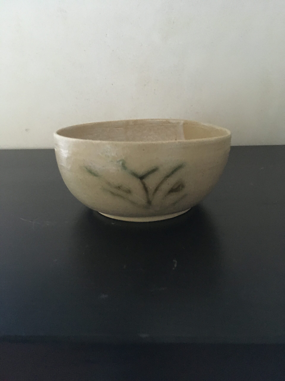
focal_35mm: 29
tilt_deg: -19.9
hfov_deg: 48.2
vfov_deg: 61.7
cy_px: 190
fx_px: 318
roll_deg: +1.2
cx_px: 142
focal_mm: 4.15
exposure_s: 1/17
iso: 500
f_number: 2.2
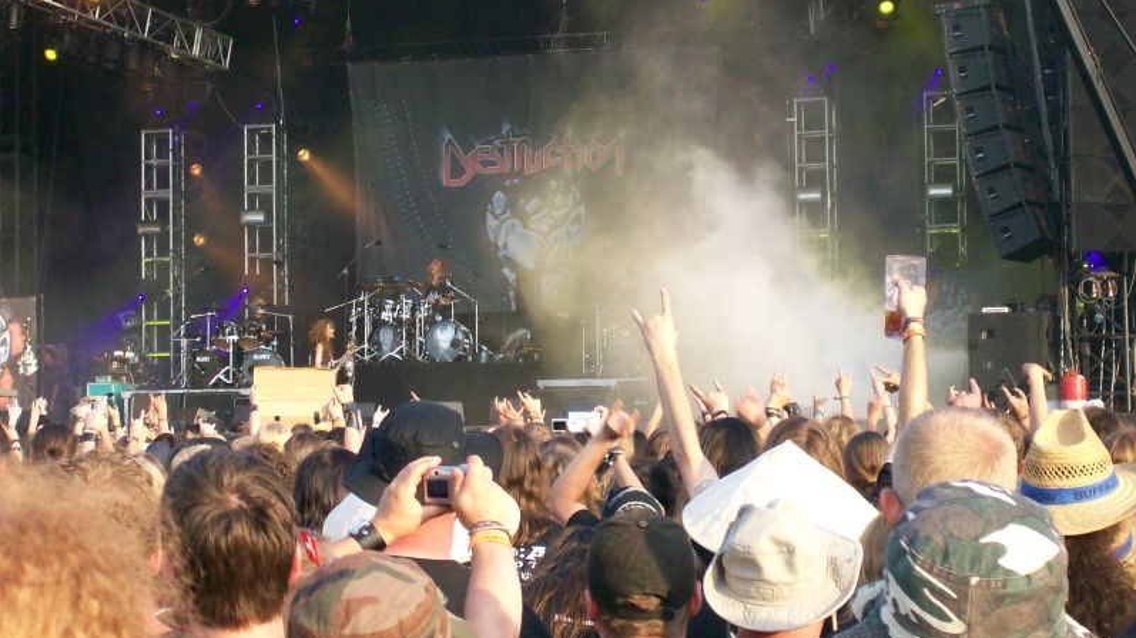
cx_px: 569
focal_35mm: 118
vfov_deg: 10.3
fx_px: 3554
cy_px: 218
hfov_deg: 18.2
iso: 140
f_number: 4.8
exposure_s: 1/166
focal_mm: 18
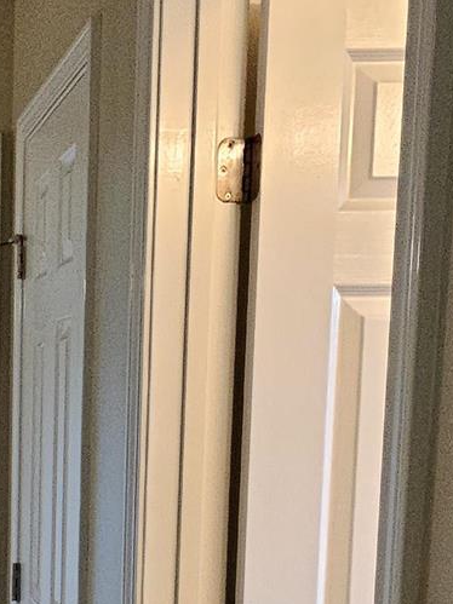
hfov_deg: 21.5
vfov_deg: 31.0
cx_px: -171
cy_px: 522
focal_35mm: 60
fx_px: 1047
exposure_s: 1/60
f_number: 2.2
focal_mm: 2.2
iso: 400
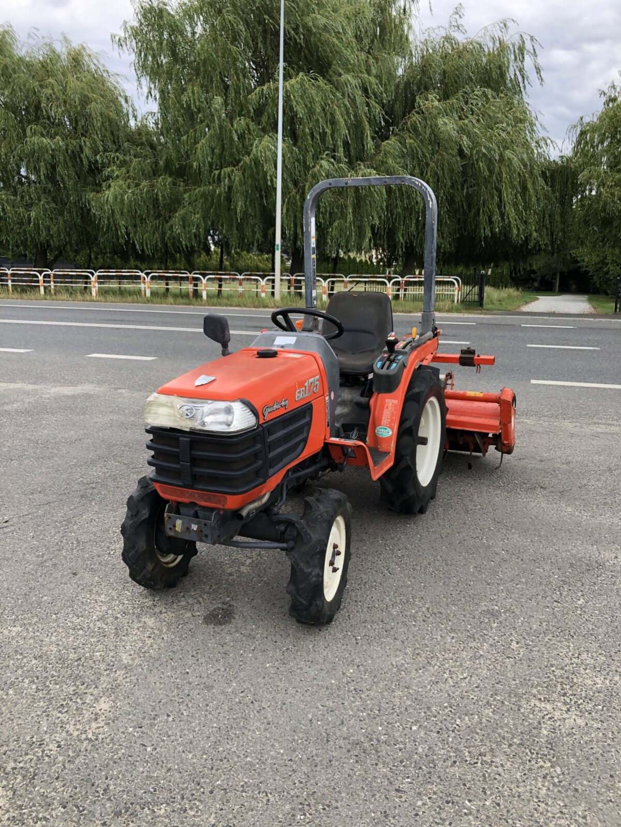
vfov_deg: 63.4
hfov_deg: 49.7
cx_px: 310
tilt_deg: -11.2
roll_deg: +0.1
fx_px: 670
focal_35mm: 28
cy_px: 414
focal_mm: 3.99
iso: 20
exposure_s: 1/372
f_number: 1.8
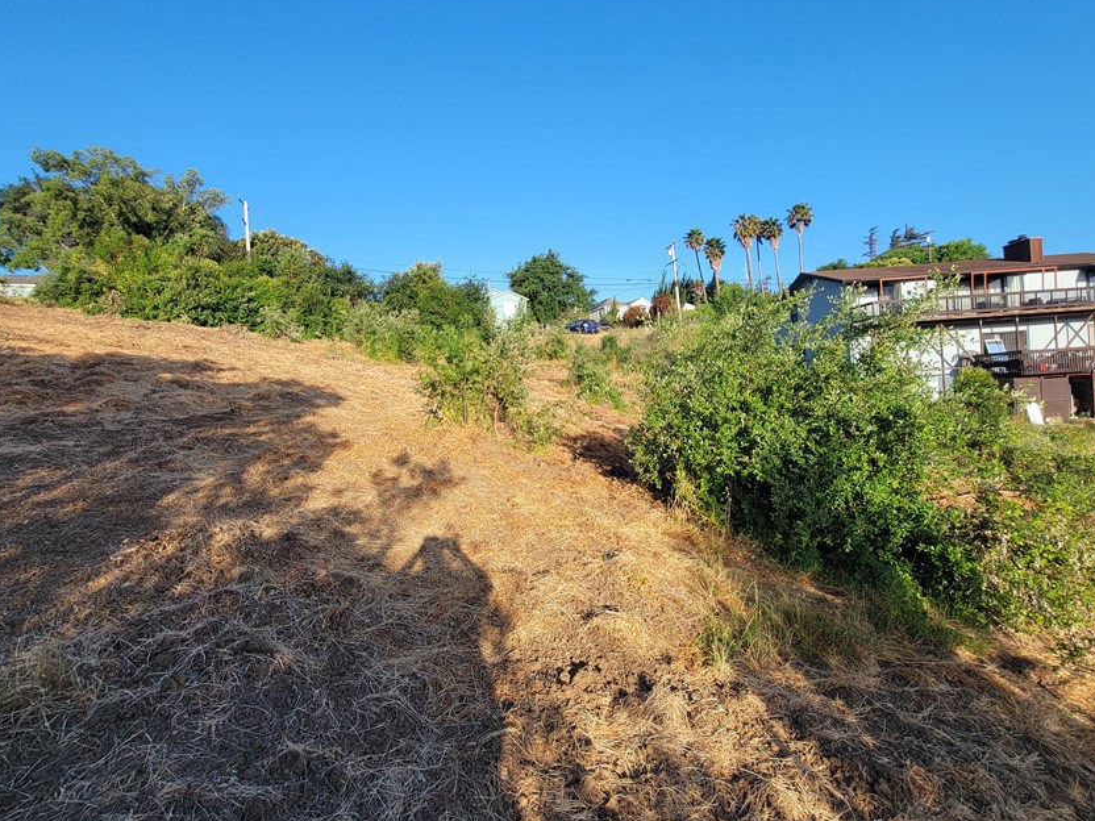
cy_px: 403
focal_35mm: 16
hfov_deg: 94.4
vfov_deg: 78.1
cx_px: 521
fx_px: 506
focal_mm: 2.2
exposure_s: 1/717
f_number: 2.2
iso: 50
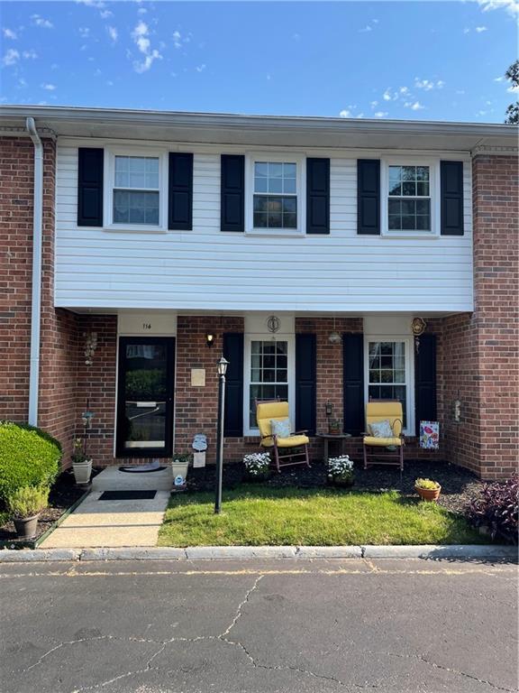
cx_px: 260
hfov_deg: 53.1
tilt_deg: +3.7
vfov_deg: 67.3
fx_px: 520
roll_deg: -1.3
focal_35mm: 26
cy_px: 346
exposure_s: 1/1511
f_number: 1.6
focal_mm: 4.2
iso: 32
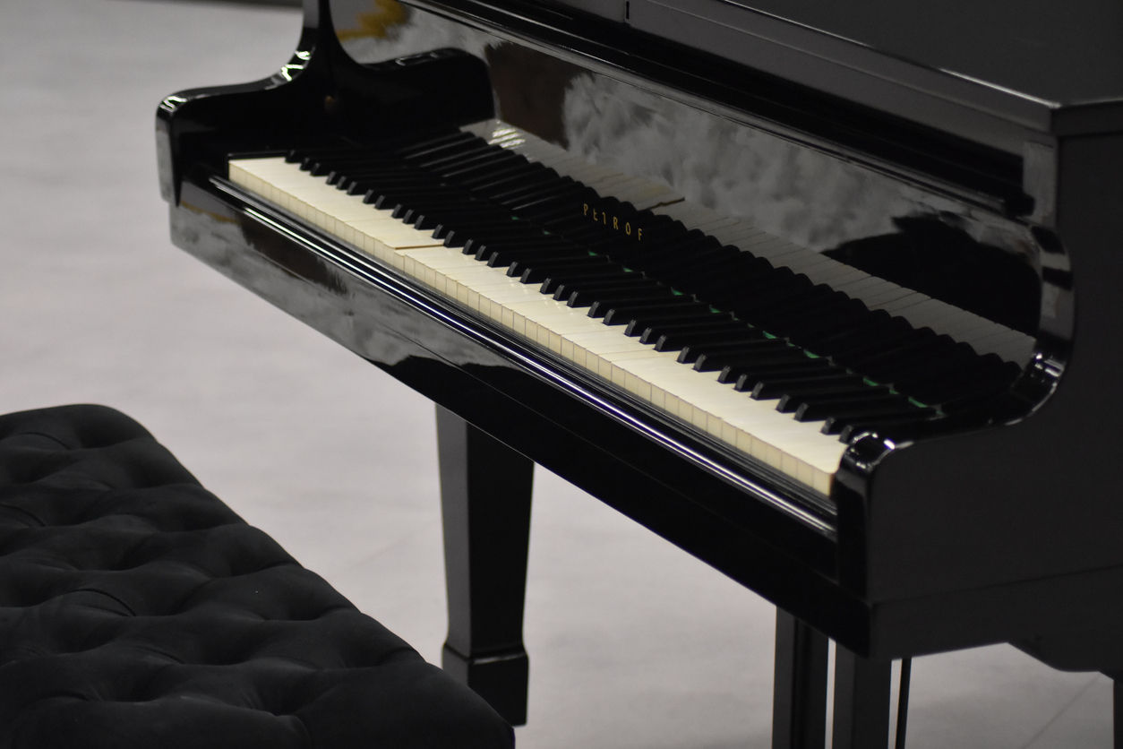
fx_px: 3275
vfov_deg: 13.0
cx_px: 562
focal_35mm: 105
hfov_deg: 19.5
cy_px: 374
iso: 4000
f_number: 4
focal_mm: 70
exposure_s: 1/250
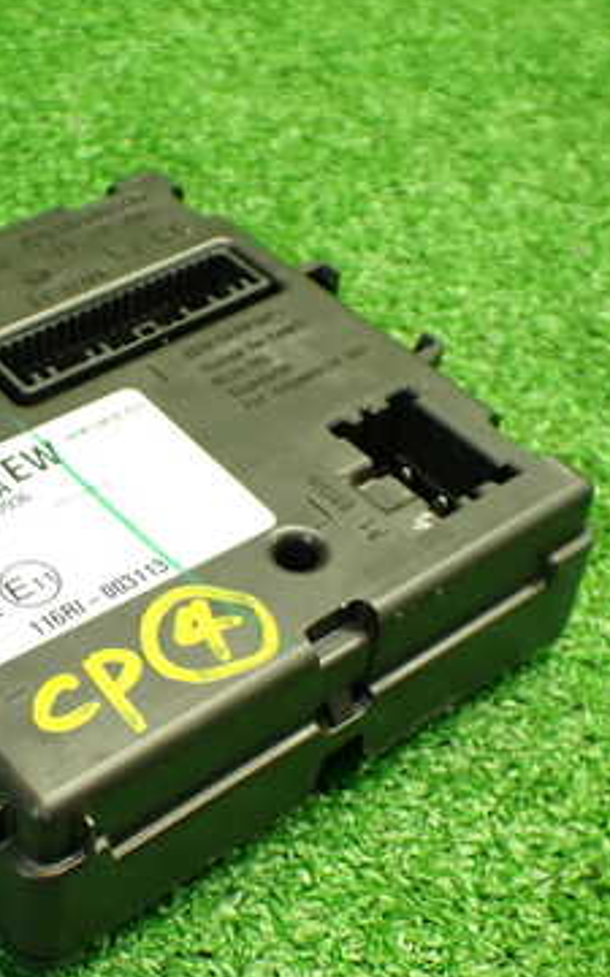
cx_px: 70
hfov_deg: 23.8
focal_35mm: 53
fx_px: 1410
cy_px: 575
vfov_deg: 38.1
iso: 800
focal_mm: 5.4
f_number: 2.3
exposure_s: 1/100
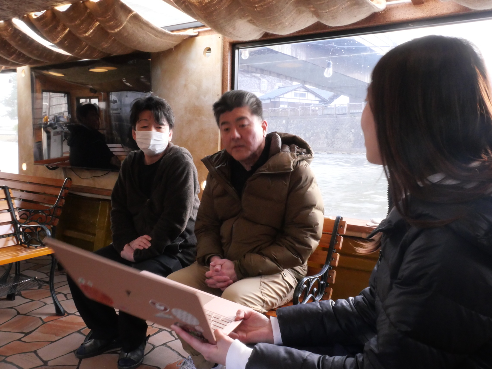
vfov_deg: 44.2
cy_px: 184
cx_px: 246
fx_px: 455
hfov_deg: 56.8
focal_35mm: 32
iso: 3200
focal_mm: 16
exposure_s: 1/10
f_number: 22
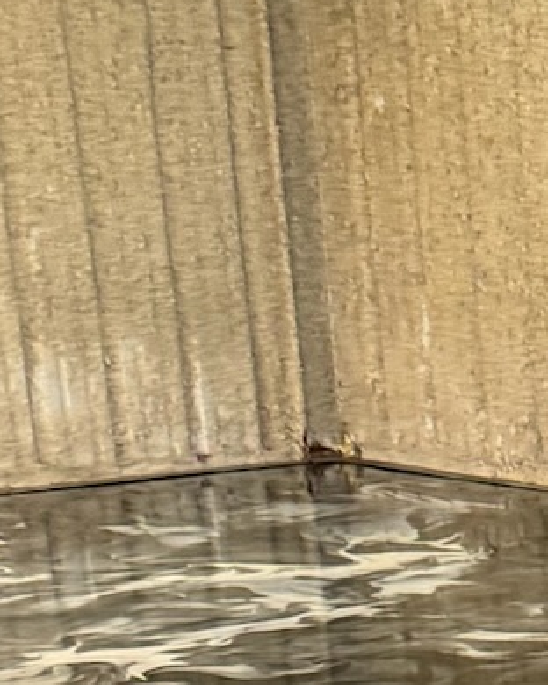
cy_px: 1184
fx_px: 2494
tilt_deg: -18.8
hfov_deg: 11.7
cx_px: 970
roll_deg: +0.9
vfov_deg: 14.1
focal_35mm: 123
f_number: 1.78
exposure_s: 1/60
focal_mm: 6.76
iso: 200
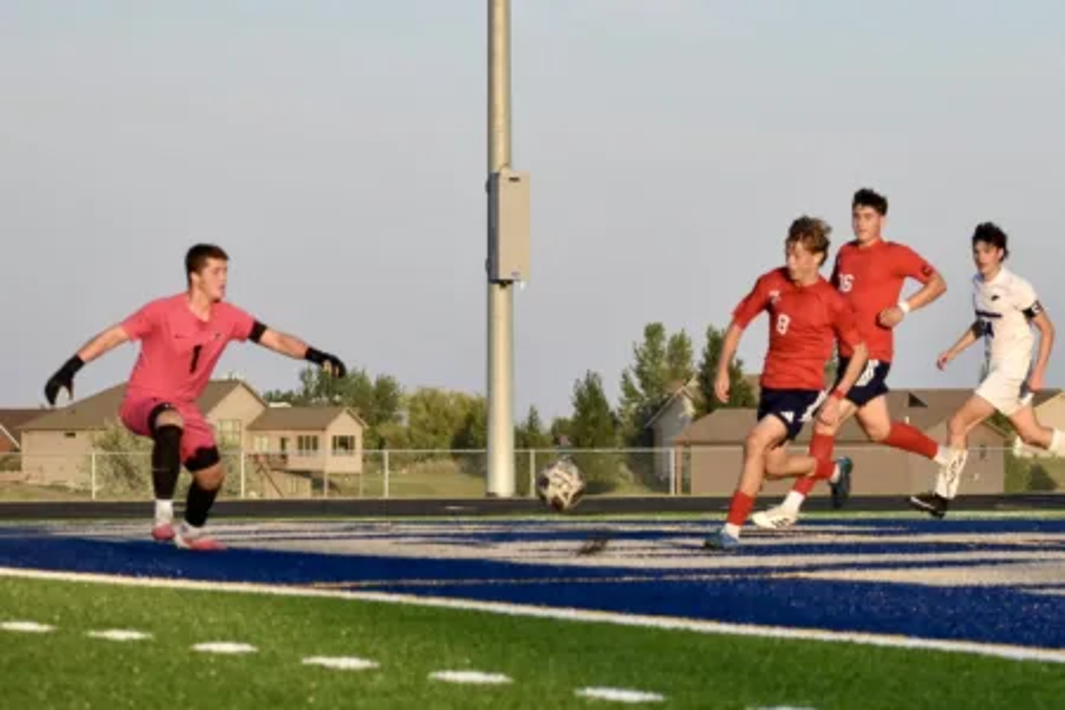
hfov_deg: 16.7
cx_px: 532
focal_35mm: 123
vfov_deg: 11.1
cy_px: 355
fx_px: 3638
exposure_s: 1/1250
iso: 400
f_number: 5
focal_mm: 82
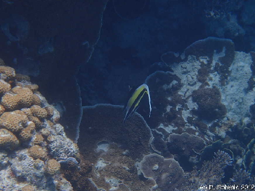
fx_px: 663
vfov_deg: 16.4
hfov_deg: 21.8
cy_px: 96
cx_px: 128
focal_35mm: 90
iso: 100
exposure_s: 1/400
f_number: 4.6
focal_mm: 16.1
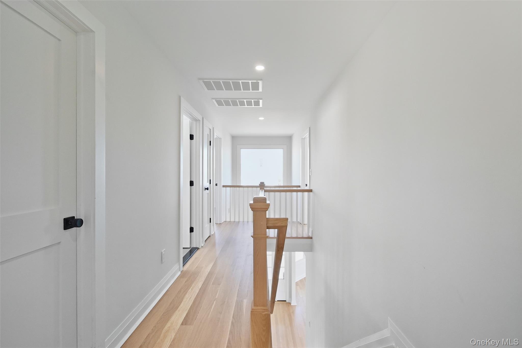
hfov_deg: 100.4
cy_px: 174
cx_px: 261
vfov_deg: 77.3
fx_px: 218
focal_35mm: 15
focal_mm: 10
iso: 250
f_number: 4
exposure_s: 1/160
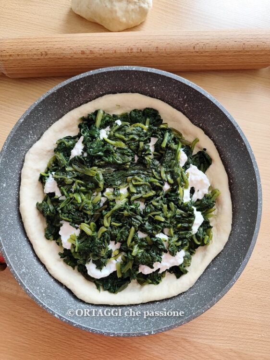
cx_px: 135
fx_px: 239
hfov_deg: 58.9
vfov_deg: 73.9
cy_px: 180
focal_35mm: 23
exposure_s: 1/100
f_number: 1.65
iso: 250
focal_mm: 6.14
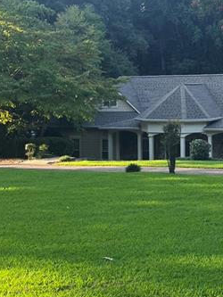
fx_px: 515
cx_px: 209
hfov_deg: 23.6
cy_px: 68
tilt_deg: +1.2
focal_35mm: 60
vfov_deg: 31.5
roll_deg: +1.2
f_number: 1.6
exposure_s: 1/975
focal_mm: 5.1
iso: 50
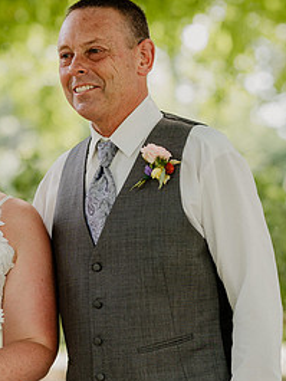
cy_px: 184
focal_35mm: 221
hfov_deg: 6.7
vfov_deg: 9.0
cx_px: 0
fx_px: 2433
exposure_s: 1/100
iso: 100
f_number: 2.8
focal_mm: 105
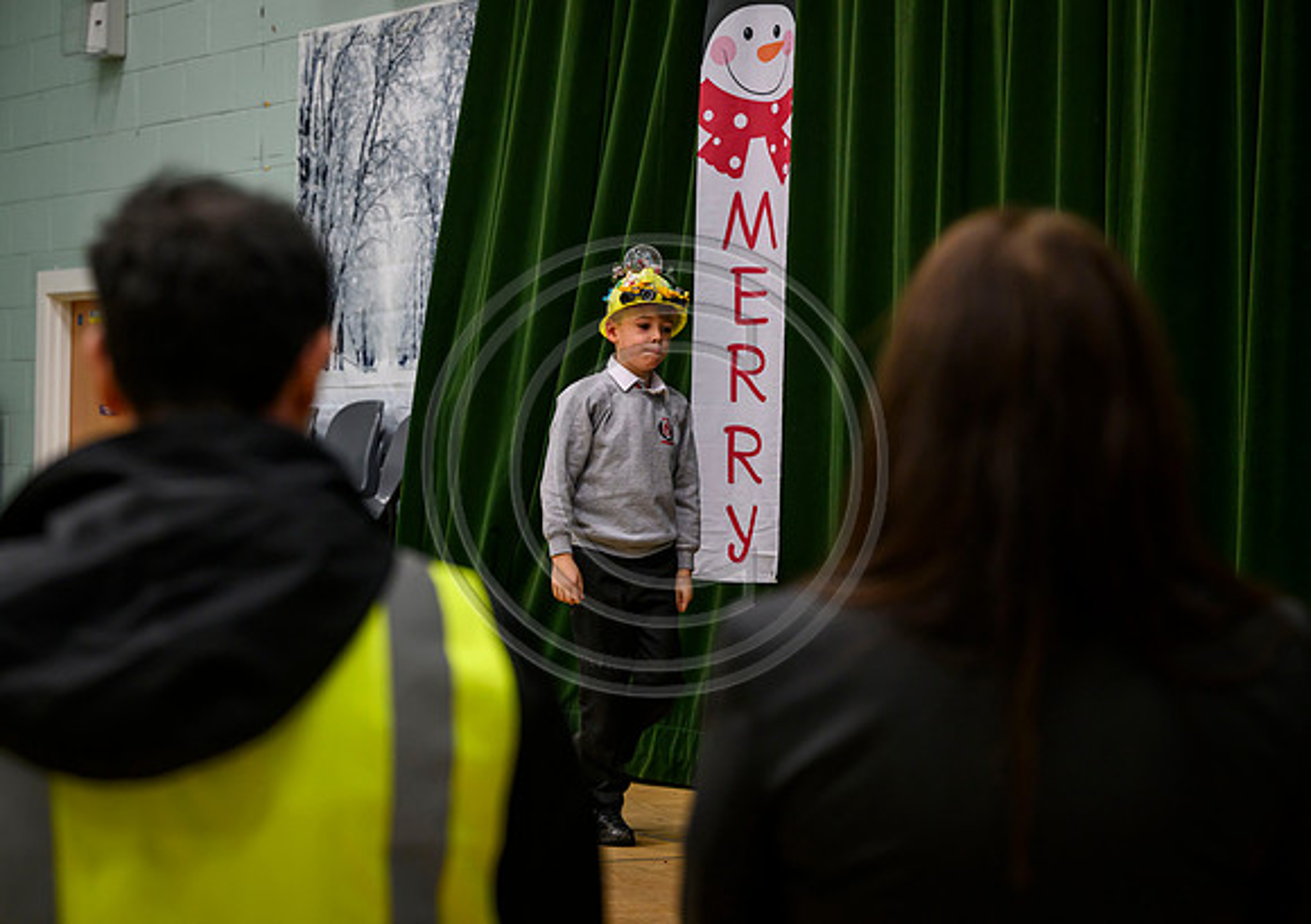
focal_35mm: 85
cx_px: 693
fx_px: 3157
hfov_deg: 23.5
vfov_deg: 16.7
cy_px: 462
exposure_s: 1/200
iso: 2000
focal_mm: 82
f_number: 4
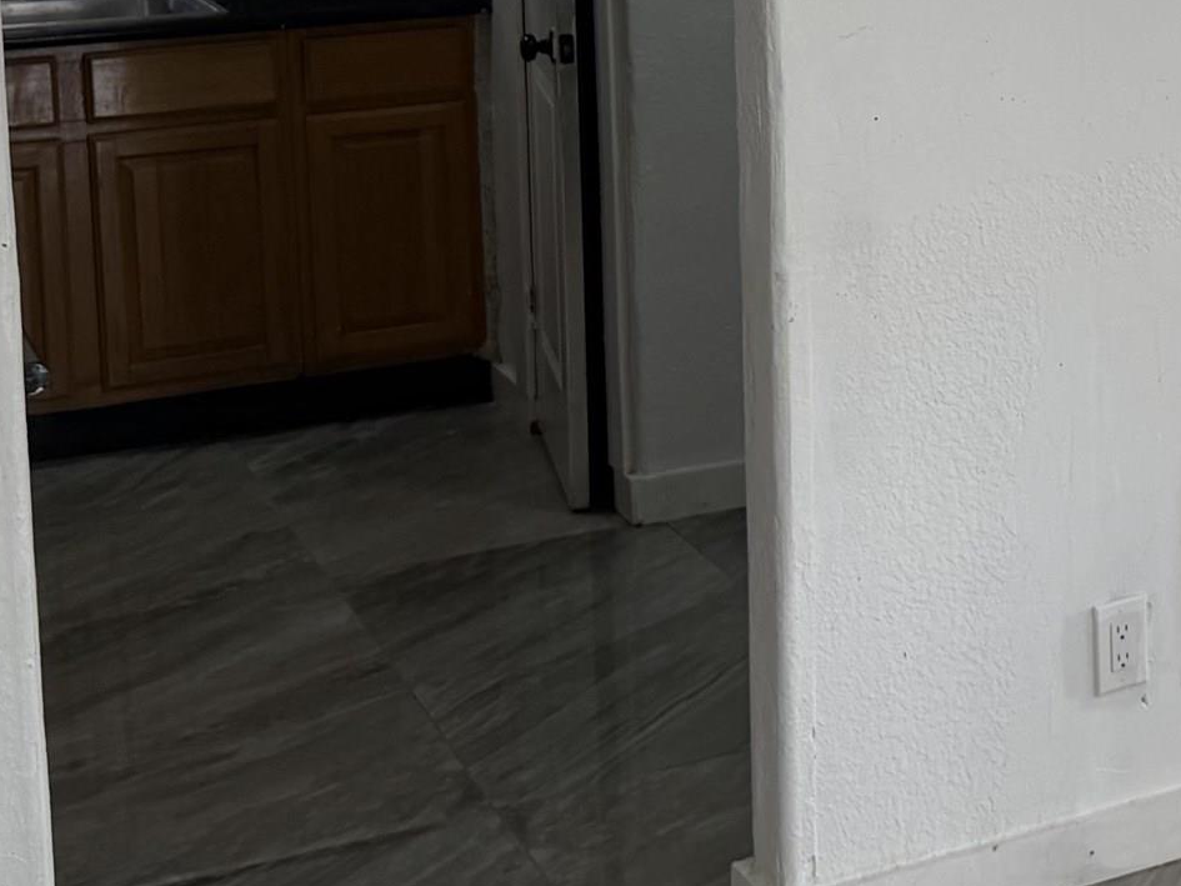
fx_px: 2661
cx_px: 1486
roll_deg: +0.3
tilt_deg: -5.8
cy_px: -87
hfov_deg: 22.6
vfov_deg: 18.2
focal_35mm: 78
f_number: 1.78
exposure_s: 1/501
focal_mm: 6.76
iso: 80
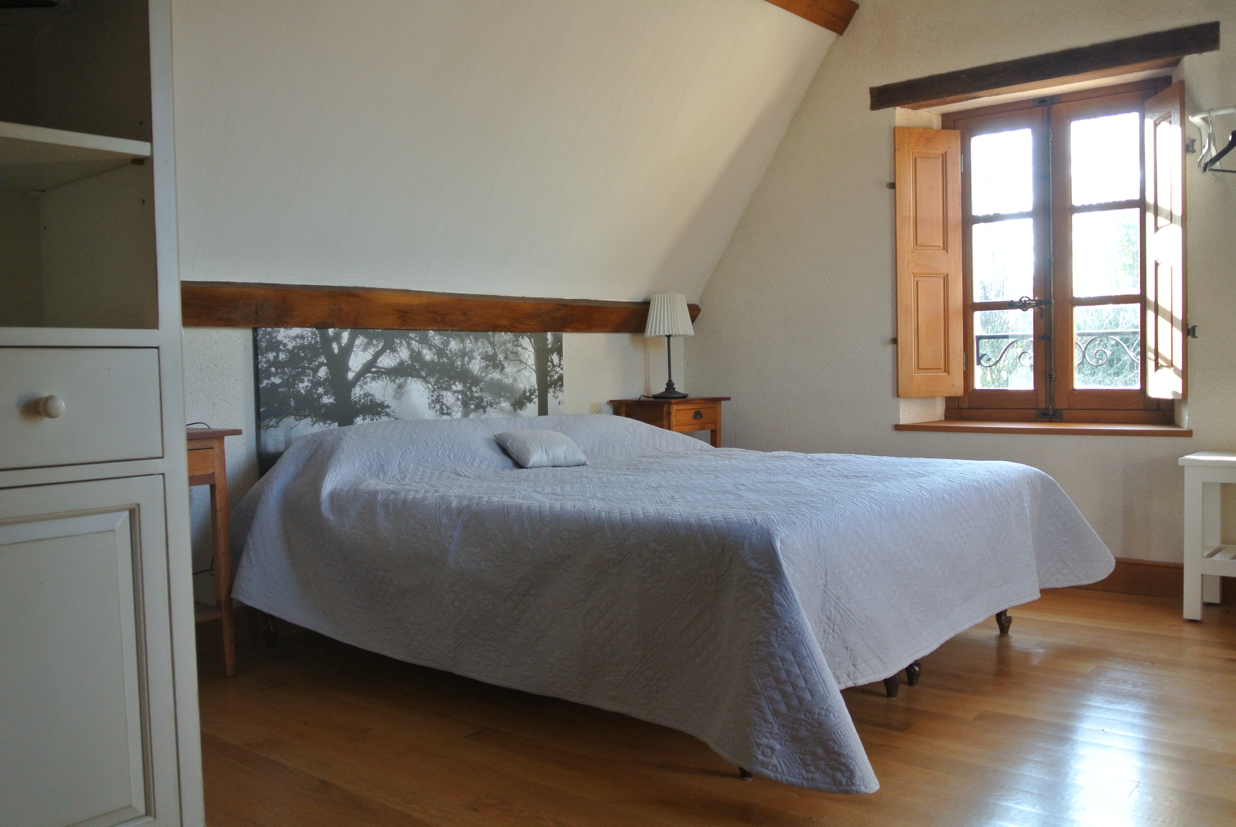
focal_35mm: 31
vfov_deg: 42.4
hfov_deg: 60.2
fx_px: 1066
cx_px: 618
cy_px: 414
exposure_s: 1/80
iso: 400
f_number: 3.8
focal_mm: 11.8
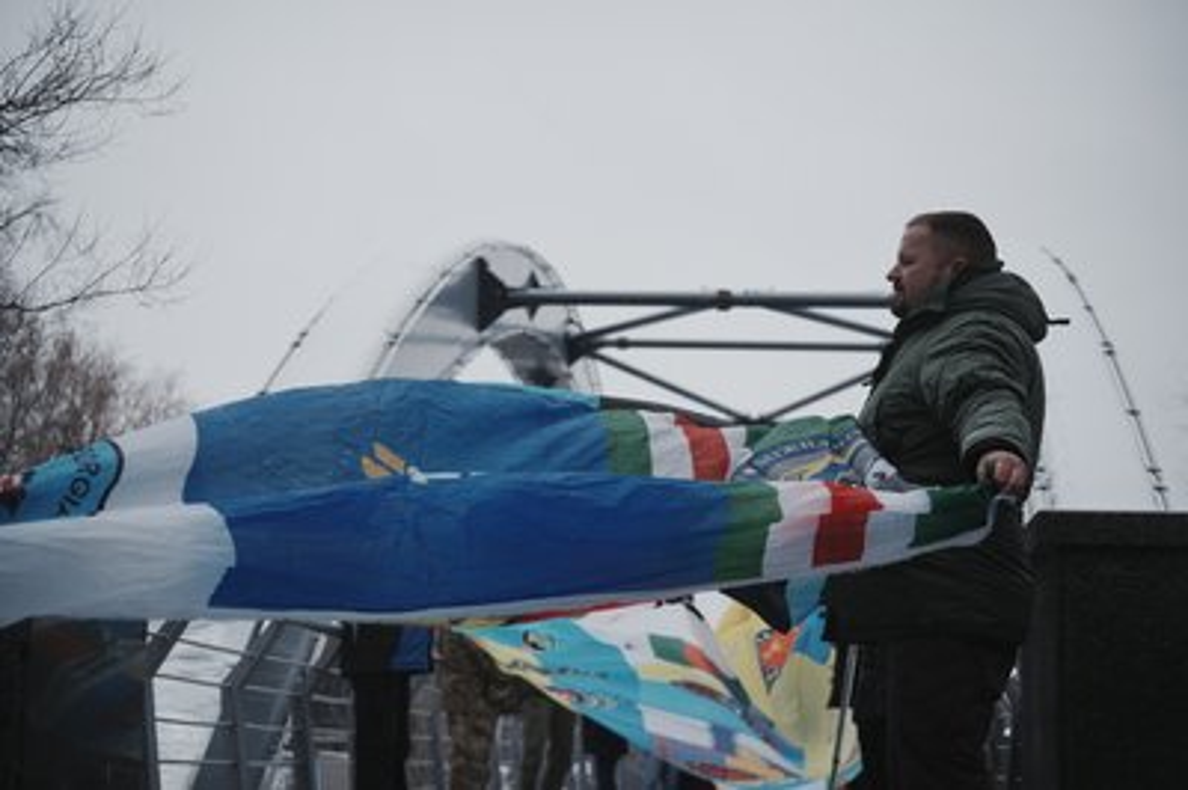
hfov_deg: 28.9
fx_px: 2308
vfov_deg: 19.4
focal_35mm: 70
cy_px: 395
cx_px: 594
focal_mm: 70
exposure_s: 1/640
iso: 100
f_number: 4.5
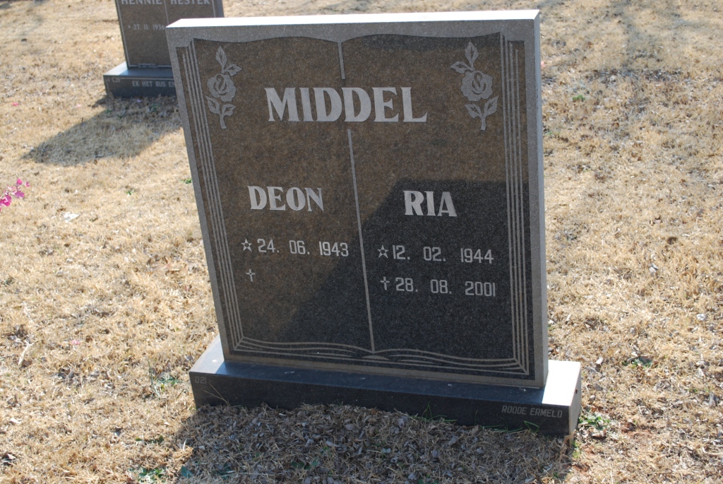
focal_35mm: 48
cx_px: 362
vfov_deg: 28.1
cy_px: 242
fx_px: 965
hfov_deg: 41.1
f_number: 5.6
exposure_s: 1/125
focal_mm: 32
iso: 110
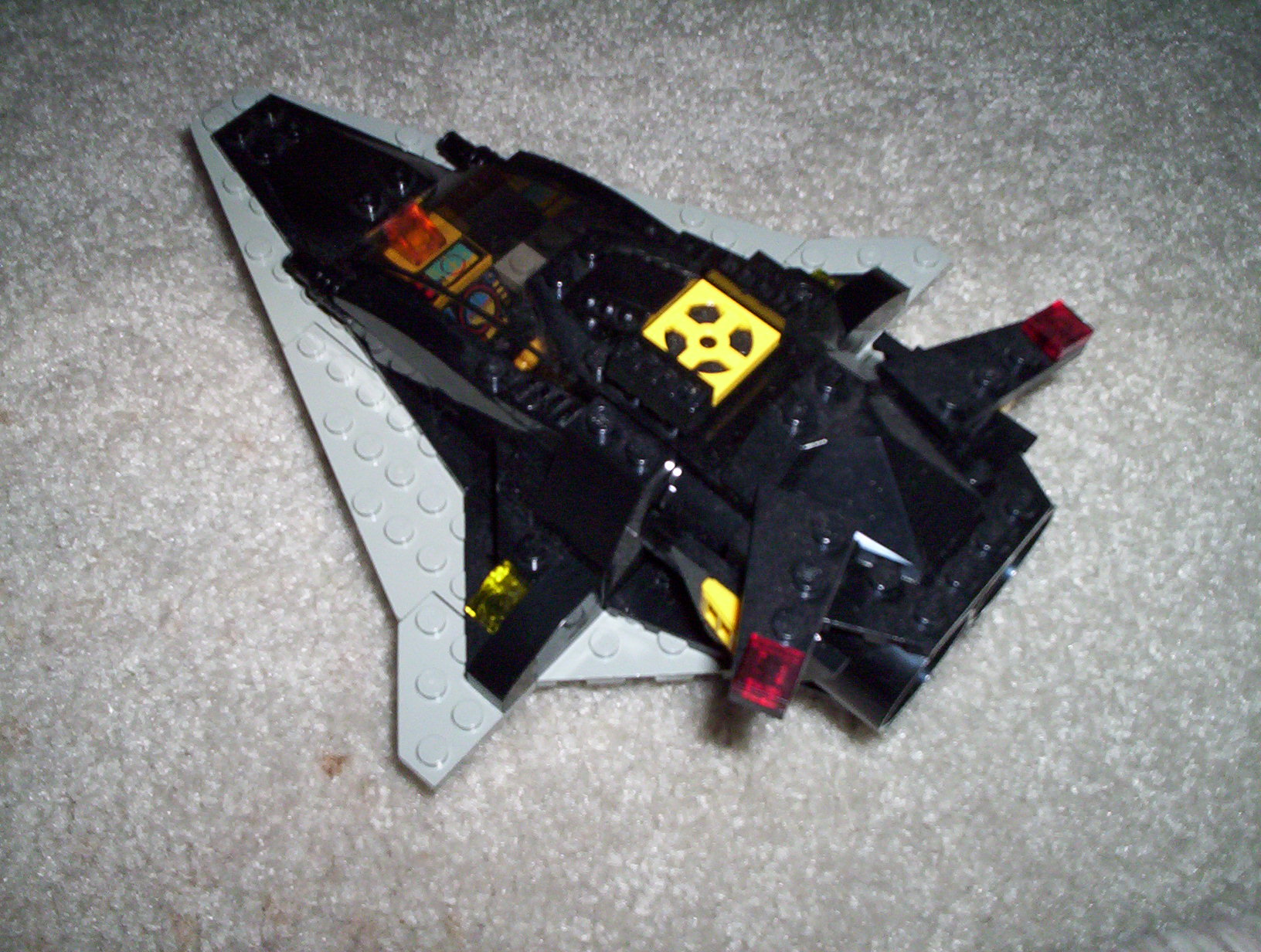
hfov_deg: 48.9
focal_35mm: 38
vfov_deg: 37.9
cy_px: 476
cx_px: 630
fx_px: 1388
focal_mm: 4.99
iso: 140
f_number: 4.5
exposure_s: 1/60
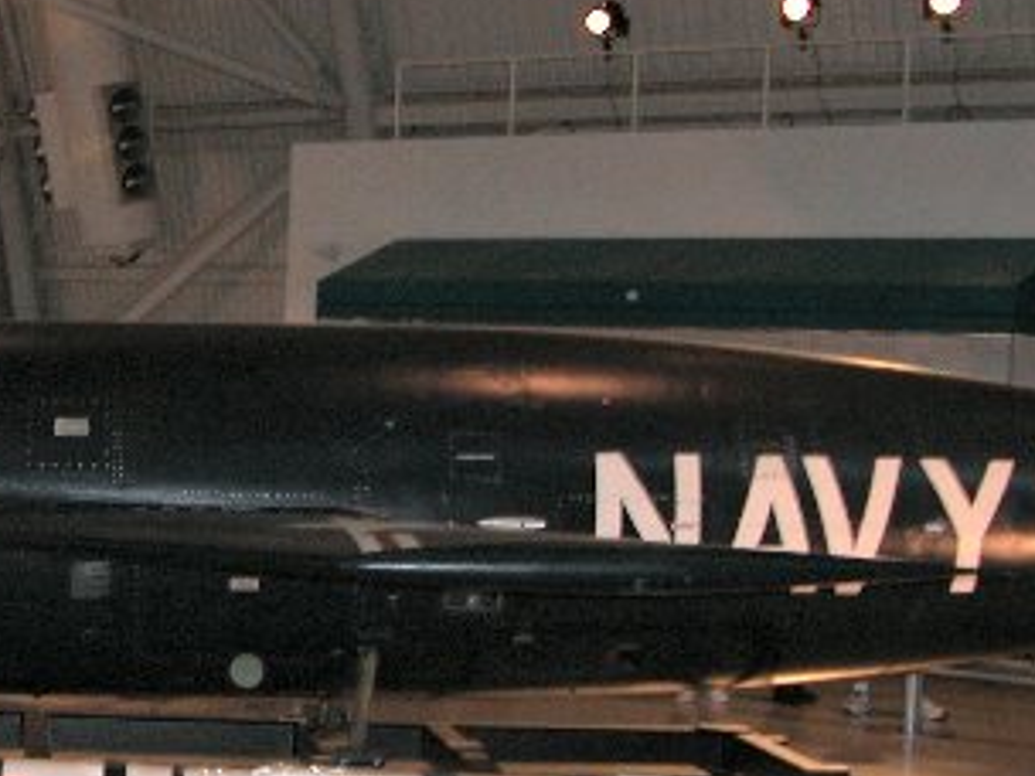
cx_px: 112
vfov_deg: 16.0
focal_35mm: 92
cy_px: 476
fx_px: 2751
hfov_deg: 20.9
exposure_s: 1/60
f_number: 2.8
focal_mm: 8.9
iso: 200
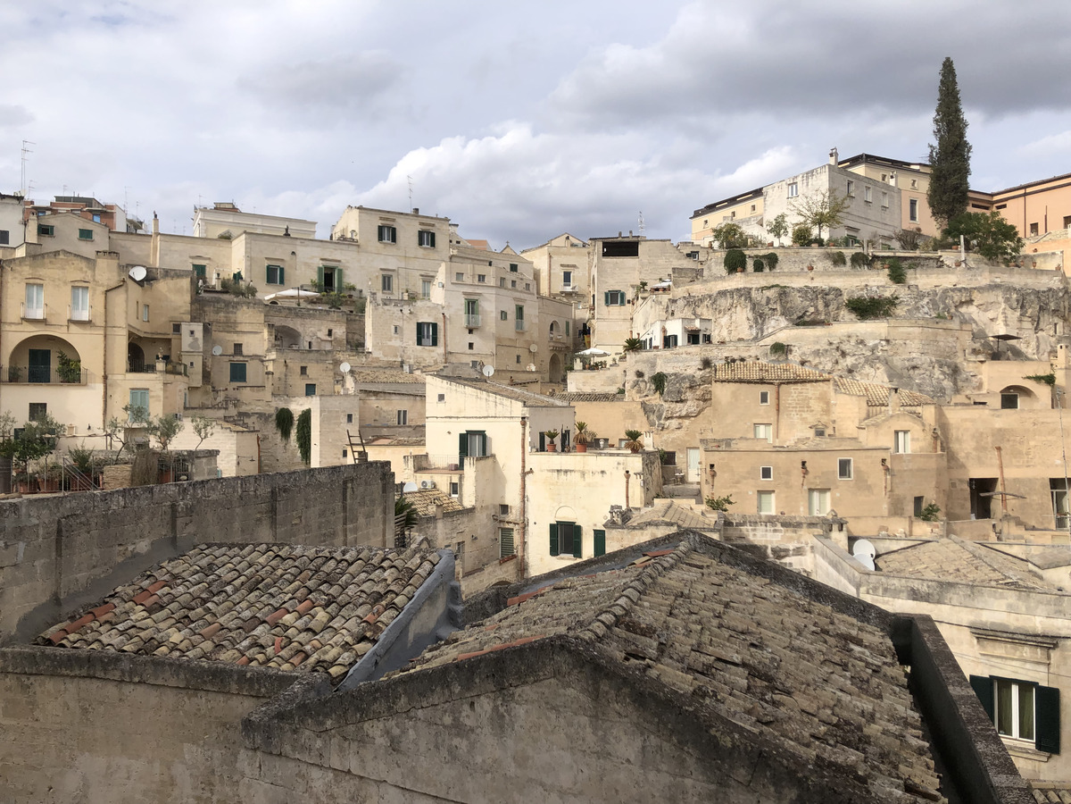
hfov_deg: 63.4
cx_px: 536
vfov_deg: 49.7
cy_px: 402
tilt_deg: +0.8
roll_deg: +0.8
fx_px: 866
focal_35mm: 28
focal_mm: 4
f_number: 1.8
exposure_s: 1/2558
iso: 20
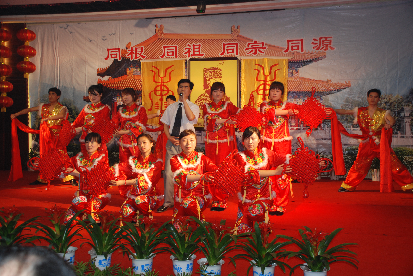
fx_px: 448
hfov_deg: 49.5
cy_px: 138
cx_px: 206
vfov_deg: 34.3
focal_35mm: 39
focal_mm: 26
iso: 320
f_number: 4
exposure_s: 1/80
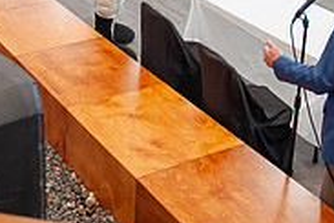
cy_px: -106
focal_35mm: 76
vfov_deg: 16.4
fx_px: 705
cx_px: 22
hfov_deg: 25.7
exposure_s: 1/160
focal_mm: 24
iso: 1250
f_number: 3.2
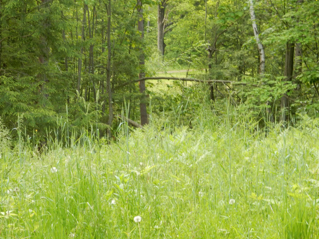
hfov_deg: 14.7
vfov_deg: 11.1
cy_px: 108
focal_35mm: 134
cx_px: 153
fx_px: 1235
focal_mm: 20.9
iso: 160
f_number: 5.6
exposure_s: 1/30
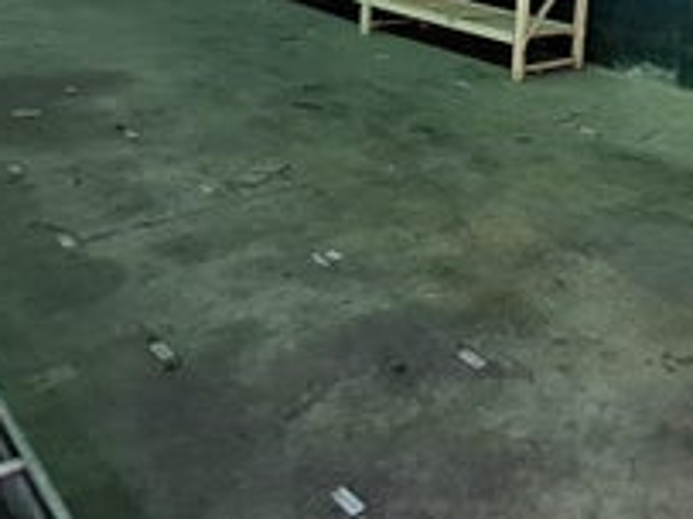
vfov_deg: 28.4
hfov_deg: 40.3
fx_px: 820
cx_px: 690
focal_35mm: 41
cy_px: -167
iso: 160
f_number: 2.2
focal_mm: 1.74
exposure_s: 1/40
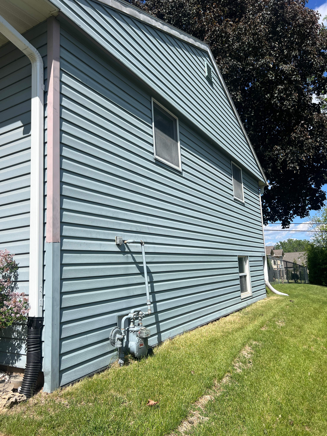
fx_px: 327
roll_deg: +4.4
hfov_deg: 53.1
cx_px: 164
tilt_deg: +9.0
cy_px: 218
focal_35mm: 26
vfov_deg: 67.3
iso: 50
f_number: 1.5
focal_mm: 5.7
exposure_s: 1/4444
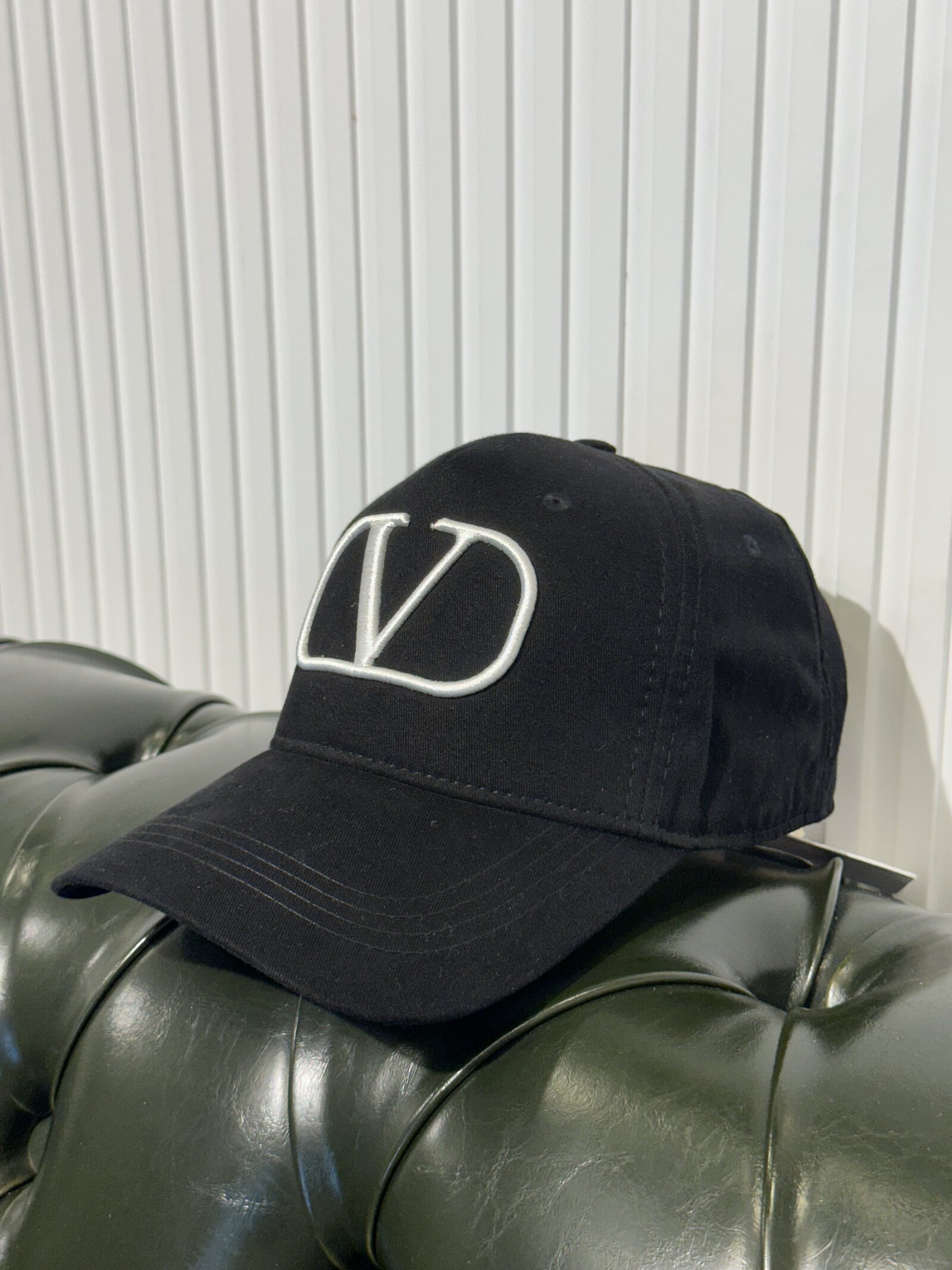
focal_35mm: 48
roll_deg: +0.1
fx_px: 1760
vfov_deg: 39.7
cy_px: 635
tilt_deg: -15.7
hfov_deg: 30.3
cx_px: 476
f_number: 1.78
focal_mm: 6.86
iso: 64
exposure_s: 1/100
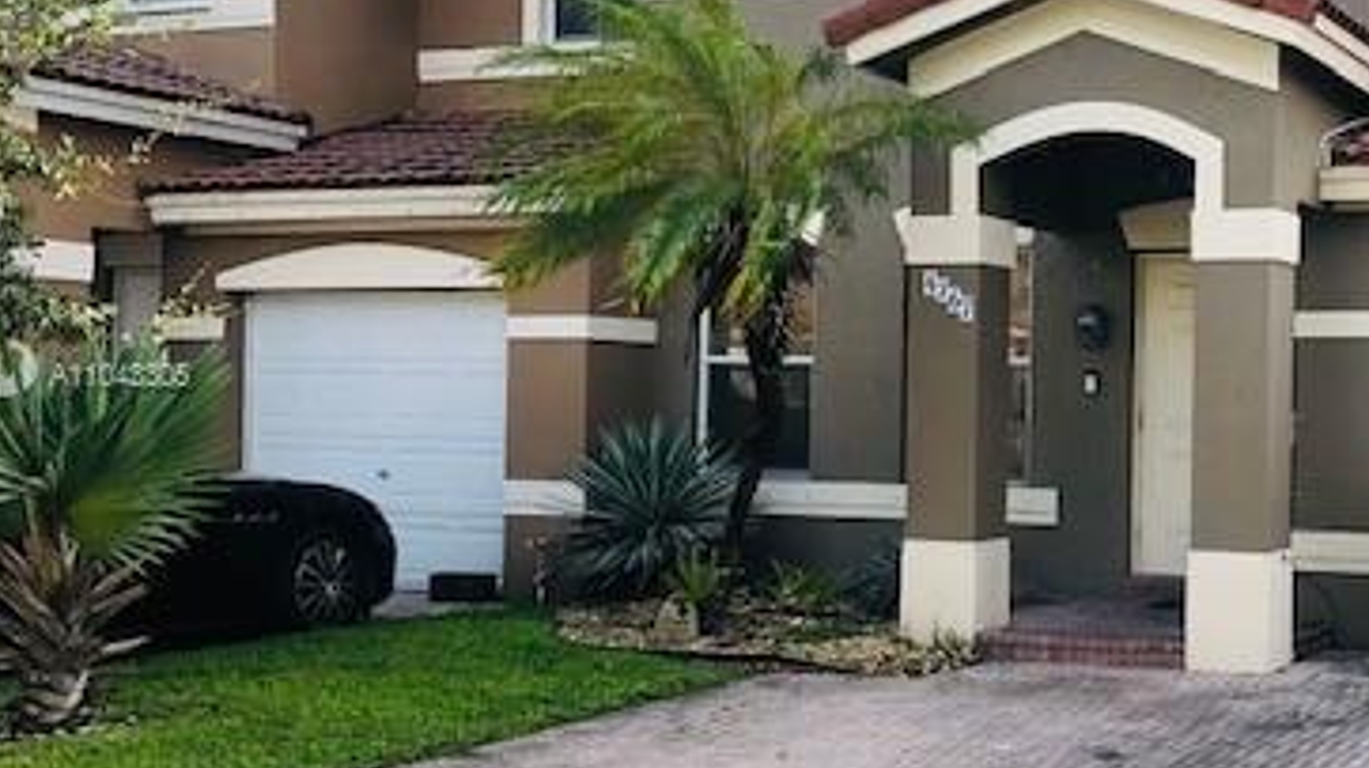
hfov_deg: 36.7
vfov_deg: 22.2
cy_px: 378
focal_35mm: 54
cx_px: 1169
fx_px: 1959
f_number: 1.8
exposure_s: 1/585
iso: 20
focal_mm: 3.99
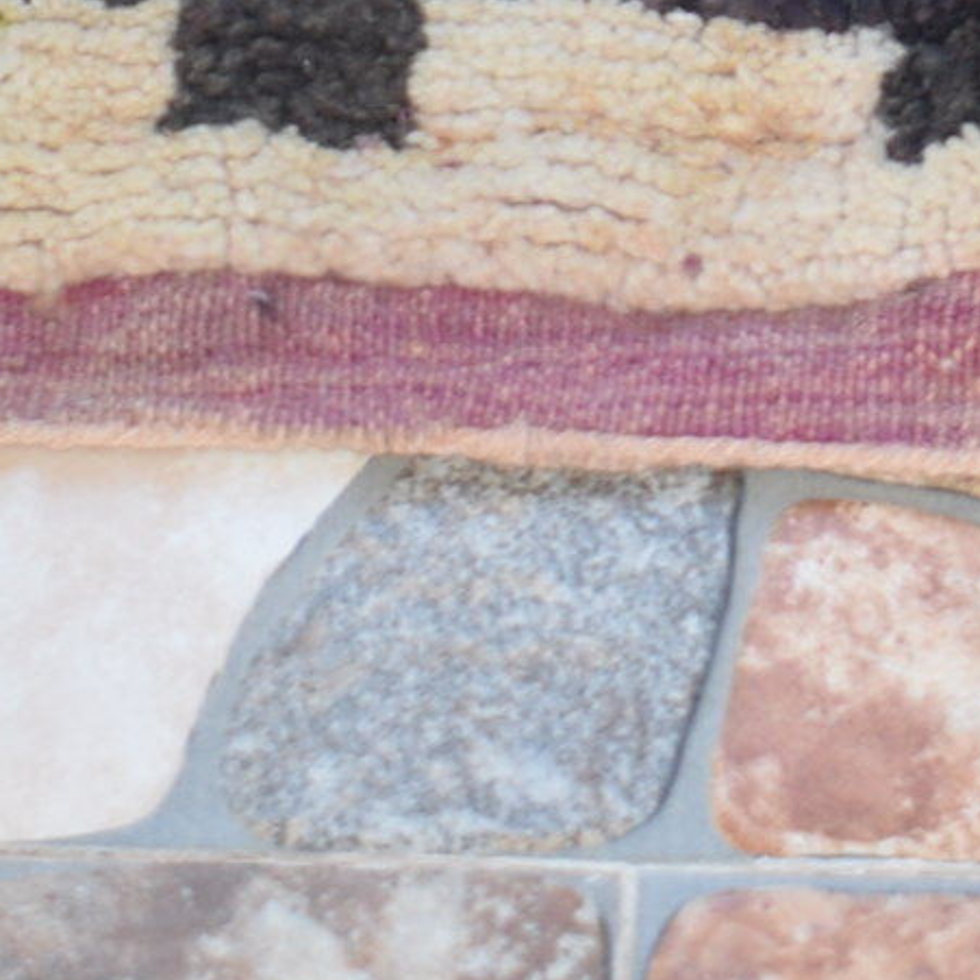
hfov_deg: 8.9
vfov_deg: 8.5
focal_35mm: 195
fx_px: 6240
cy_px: -1010
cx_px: 991
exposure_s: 1/200
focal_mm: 23
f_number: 3.8
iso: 100
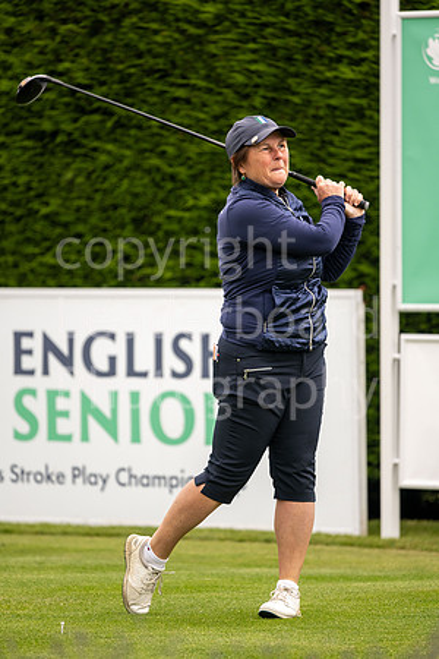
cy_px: 330
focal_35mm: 300
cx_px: 220
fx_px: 5487
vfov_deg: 6.9
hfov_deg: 4.6
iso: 500
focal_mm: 300
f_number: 4.5
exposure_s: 1/800
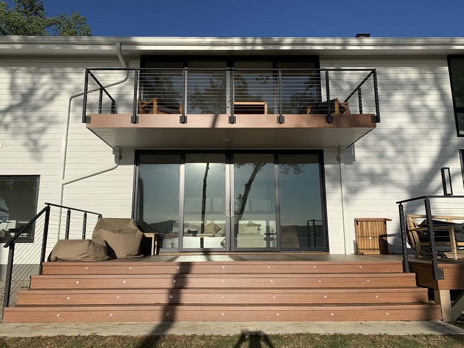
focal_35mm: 26
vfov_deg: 53.1
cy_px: 174
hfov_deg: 67.3
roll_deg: +1.2
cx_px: 232
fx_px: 349
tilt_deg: +9.8
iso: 25
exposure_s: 1/3289
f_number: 1.8
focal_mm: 4.25
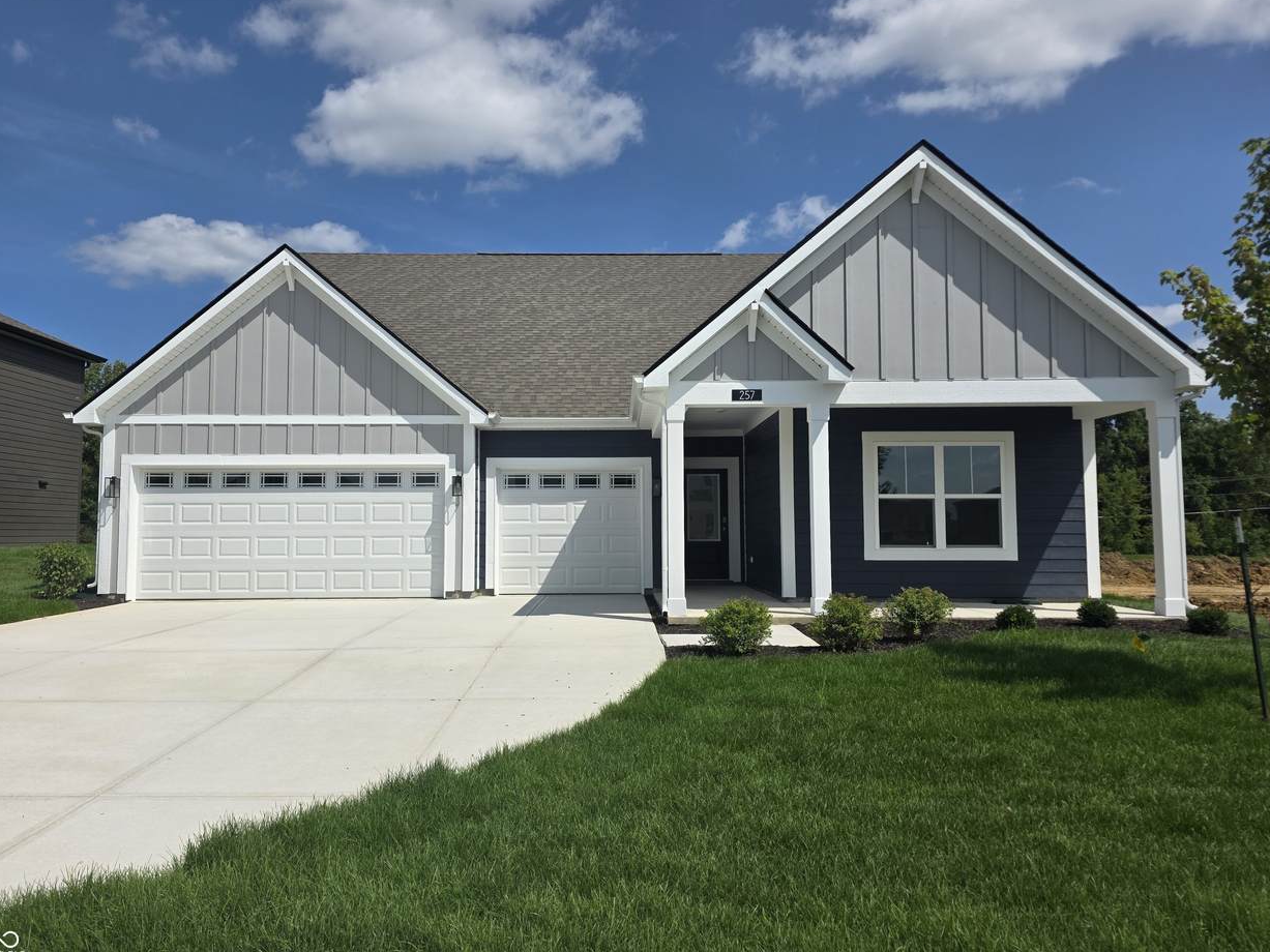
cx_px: 624
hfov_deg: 71.6
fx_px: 880
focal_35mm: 24
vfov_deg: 56.8
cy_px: 473
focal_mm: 6.3
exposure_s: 1/7944
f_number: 1.7
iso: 64
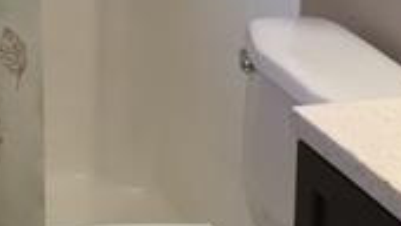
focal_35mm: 119
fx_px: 1267
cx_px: 94
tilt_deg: -9.1
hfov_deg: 17.9
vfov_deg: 9.8
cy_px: -139
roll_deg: -1.6
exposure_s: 1/30
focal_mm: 4.15
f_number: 2.2
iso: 50
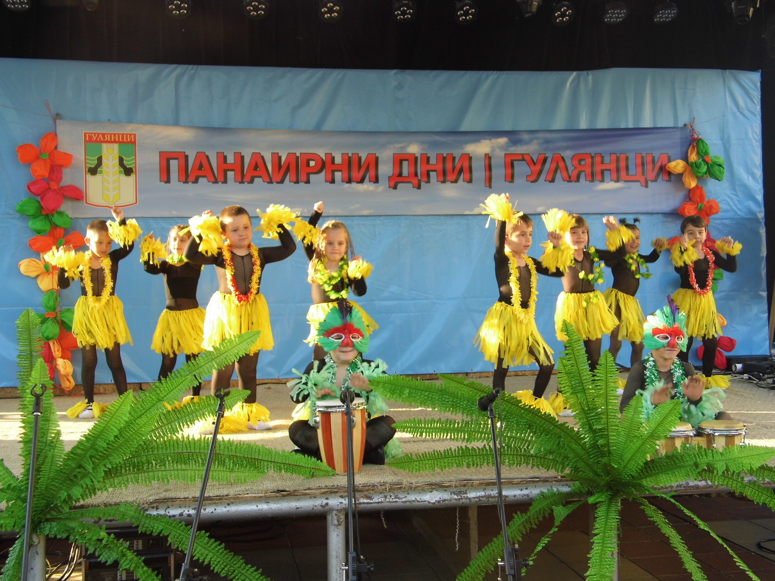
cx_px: 388
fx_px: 963
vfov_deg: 33.6
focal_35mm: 43
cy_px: 290
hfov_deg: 43.9
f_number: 3.5
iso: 100
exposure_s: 1/100
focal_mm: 7.7
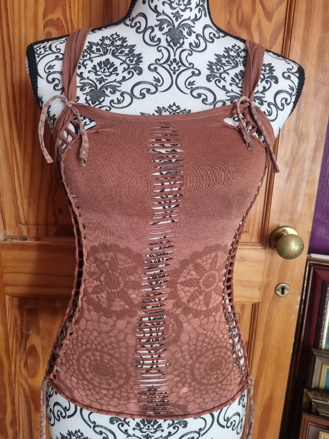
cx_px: 164
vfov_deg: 67.3
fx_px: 329
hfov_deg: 53.1
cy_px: 220
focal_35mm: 26
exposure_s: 1/50
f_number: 1.8
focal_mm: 5.4
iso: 250
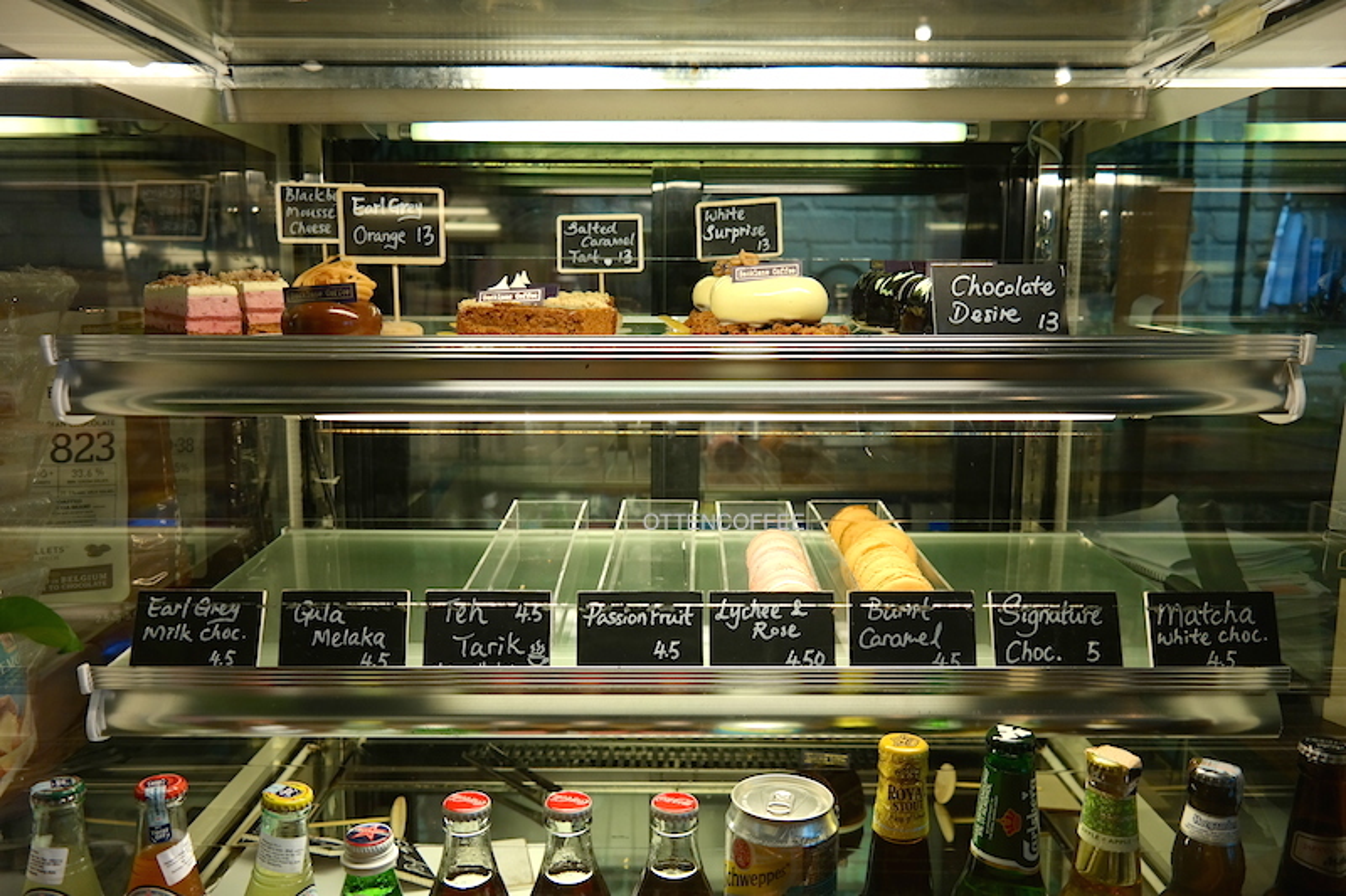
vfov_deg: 47.9
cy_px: 448
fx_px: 1009
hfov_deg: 67.4
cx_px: 673
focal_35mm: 27
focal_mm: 18
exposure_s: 1/40
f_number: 3.5
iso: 200
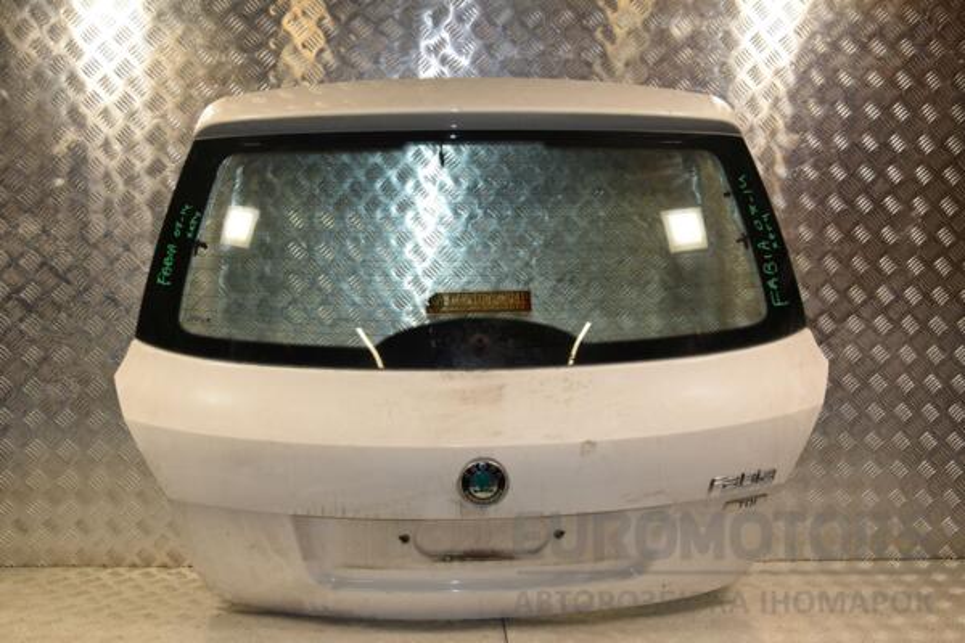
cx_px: 482
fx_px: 885
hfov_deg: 57.2
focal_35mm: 33
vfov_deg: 40.0
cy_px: 322
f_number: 8
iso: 800
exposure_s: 1/200
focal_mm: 22
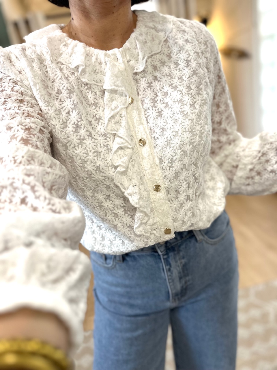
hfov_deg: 56.8
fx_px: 256
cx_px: 138
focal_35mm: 24
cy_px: 185
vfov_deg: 71.6
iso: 250
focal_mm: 6.86
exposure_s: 1/106
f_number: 1.78
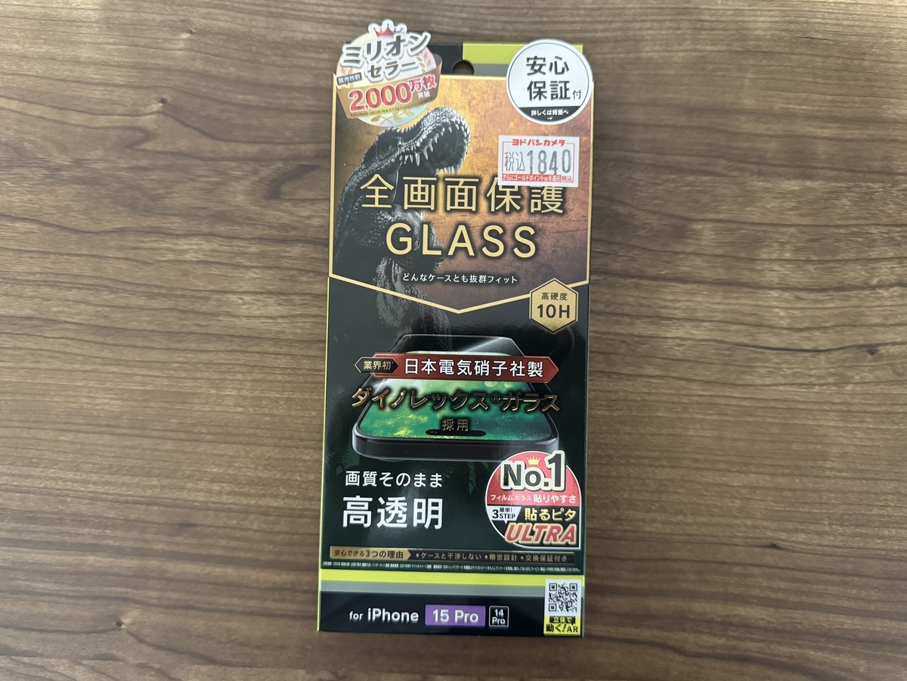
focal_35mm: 24
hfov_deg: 71.6
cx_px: 454
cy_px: 340
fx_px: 629
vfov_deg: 56.8
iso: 800
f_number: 1.78
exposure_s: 1/33
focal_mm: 6.76
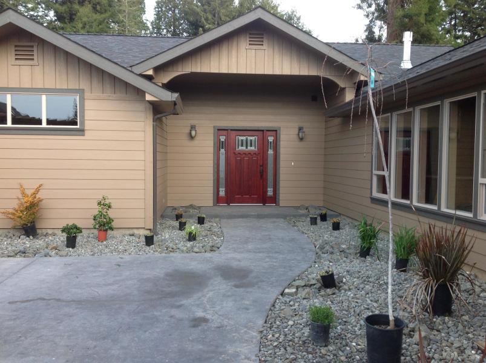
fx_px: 491
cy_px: 182
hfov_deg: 52.7
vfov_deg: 40.6
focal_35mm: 35
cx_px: 243
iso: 64
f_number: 2.4
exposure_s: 1/60
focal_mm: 4.28
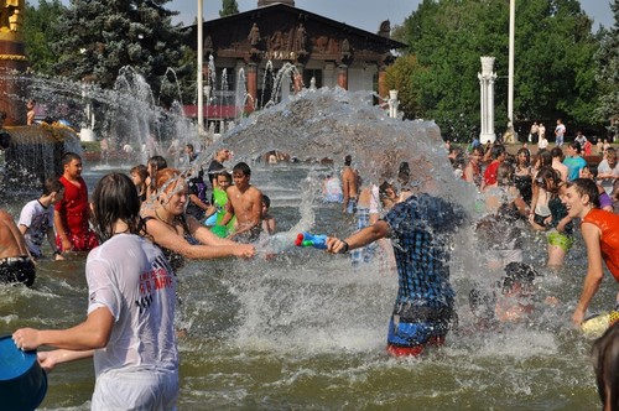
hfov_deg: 28.1
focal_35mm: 72
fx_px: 1236
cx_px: 310
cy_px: 206
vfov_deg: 18.9
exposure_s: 1/500
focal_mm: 48
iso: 200
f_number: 11
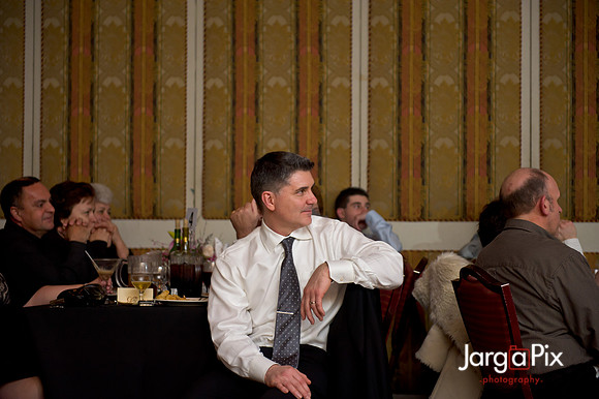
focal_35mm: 70
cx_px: 300
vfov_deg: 19.4
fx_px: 1164
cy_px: 200
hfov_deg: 28.9
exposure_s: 1/125
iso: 1600
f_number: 3.2
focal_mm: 70
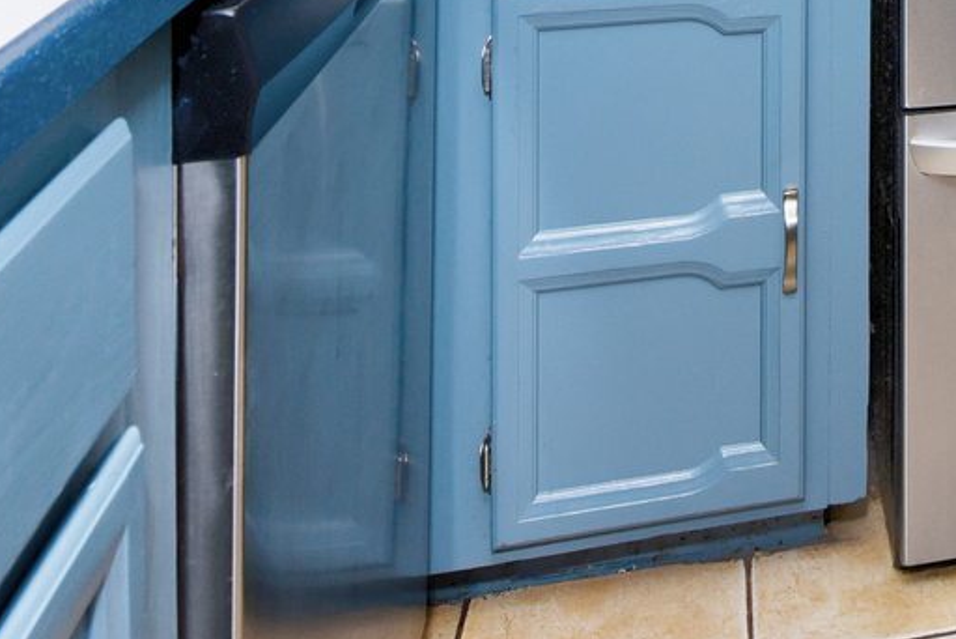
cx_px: 1111
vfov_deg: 22.1
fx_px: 1328
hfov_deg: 33.3
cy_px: -331
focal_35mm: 50
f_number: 8
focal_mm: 16
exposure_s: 1/125
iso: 400
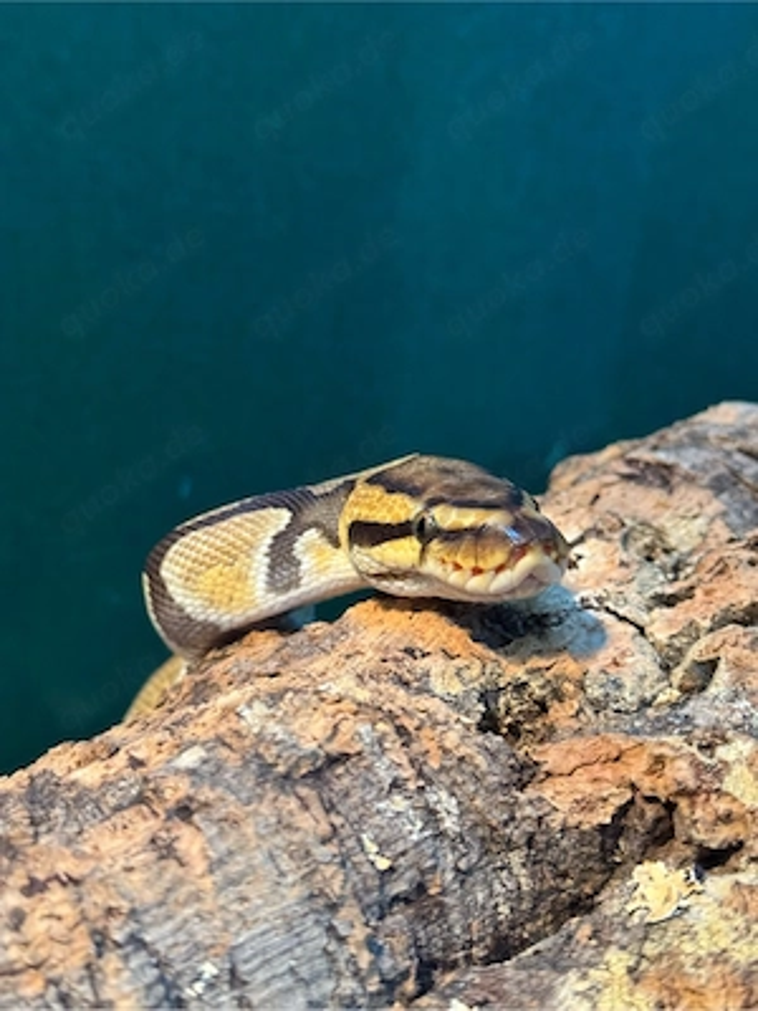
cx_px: 379
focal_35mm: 48
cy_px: 506
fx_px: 1401
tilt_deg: -28.9
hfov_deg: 30.3
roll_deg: -5.8
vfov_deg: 39.7
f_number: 1.78
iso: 400
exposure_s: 1/33
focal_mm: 6.76
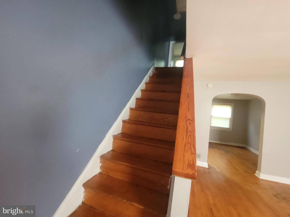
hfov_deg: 106.2
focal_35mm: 13
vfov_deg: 89.9
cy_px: 108
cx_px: 145
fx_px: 109
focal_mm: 2.2
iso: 640
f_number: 2.2
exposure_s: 1/30
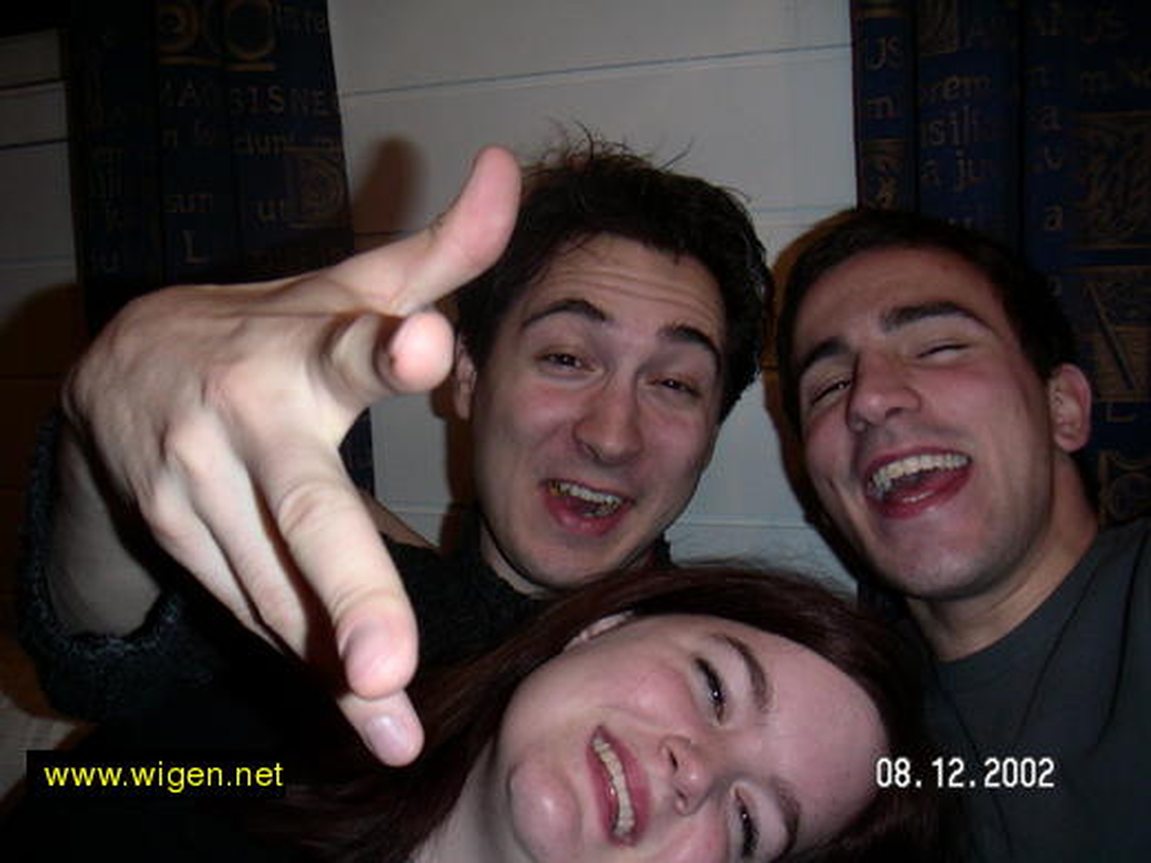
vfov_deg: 38.7
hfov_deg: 50.1
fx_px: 1230
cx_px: 576
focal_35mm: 37
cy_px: 432
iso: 160
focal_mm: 5.7
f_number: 2.8
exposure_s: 1/50
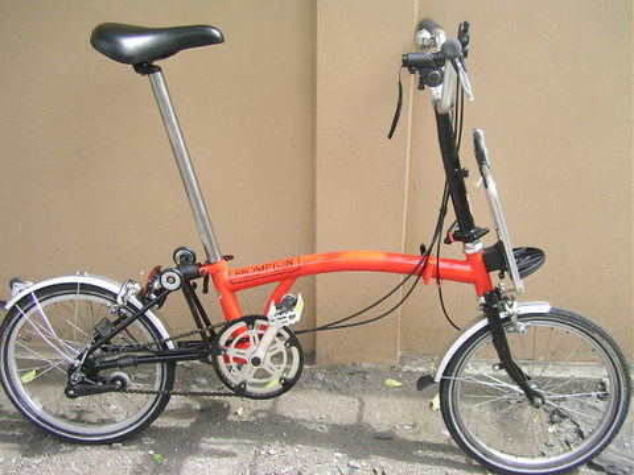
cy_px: 238
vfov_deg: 30.3
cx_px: 317
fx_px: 879
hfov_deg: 39.7
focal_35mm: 48
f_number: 3.1
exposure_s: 1/197
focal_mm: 7.4
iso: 50
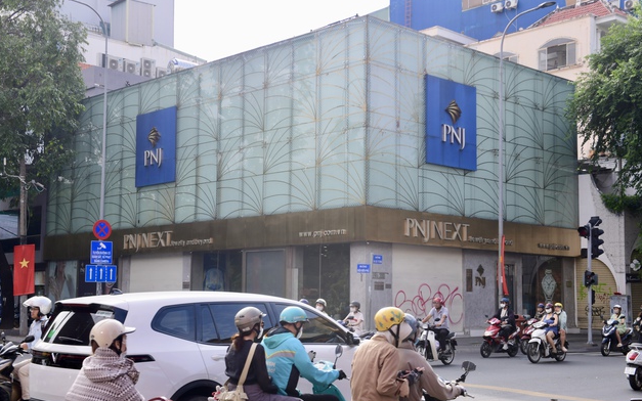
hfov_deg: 38.9
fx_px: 910
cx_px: 325
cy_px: 203
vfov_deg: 24.9
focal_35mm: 52
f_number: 5.6
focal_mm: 50
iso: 400
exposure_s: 1/500
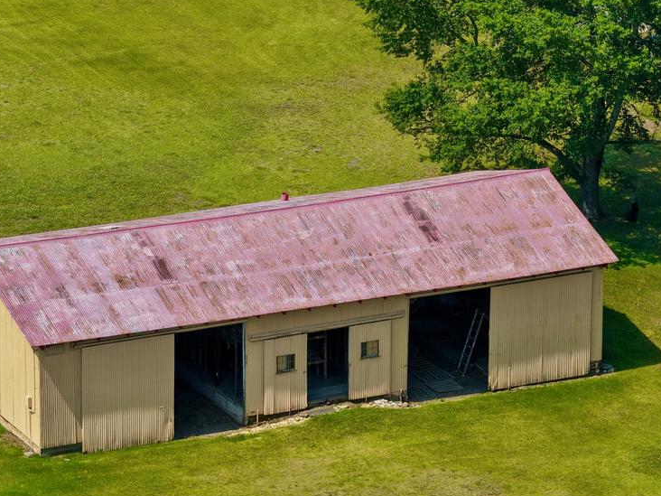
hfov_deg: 8.4
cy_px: 314
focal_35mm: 235
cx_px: 333
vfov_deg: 6.3
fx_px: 4487
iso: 100
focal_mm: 40
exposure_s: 1/1250
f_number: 2.8
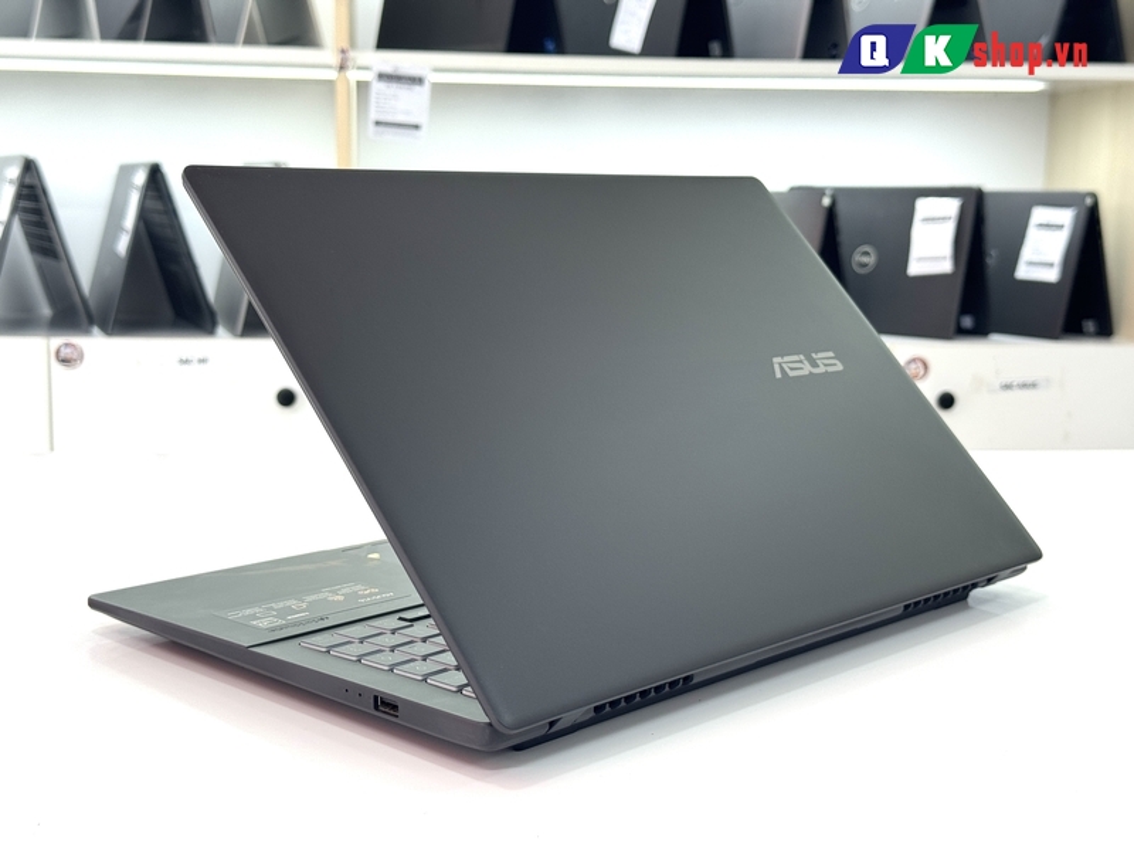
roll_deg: -0.3
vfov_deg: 30.3
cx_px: 567
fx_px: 1572
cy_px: 426
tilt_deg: -9.4
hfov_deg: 39.7
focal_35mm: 48
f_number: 1.78
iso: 64
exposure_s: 1/100
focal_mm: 6.76
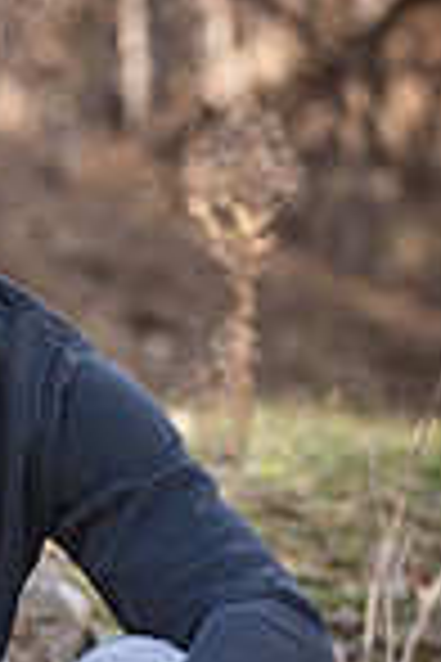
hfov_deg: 5.3
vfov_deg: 7.9
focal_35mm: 260
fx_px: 4777
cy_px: 567
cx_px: -144
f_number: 3.2
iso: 100
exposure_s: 1/125
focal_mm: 85
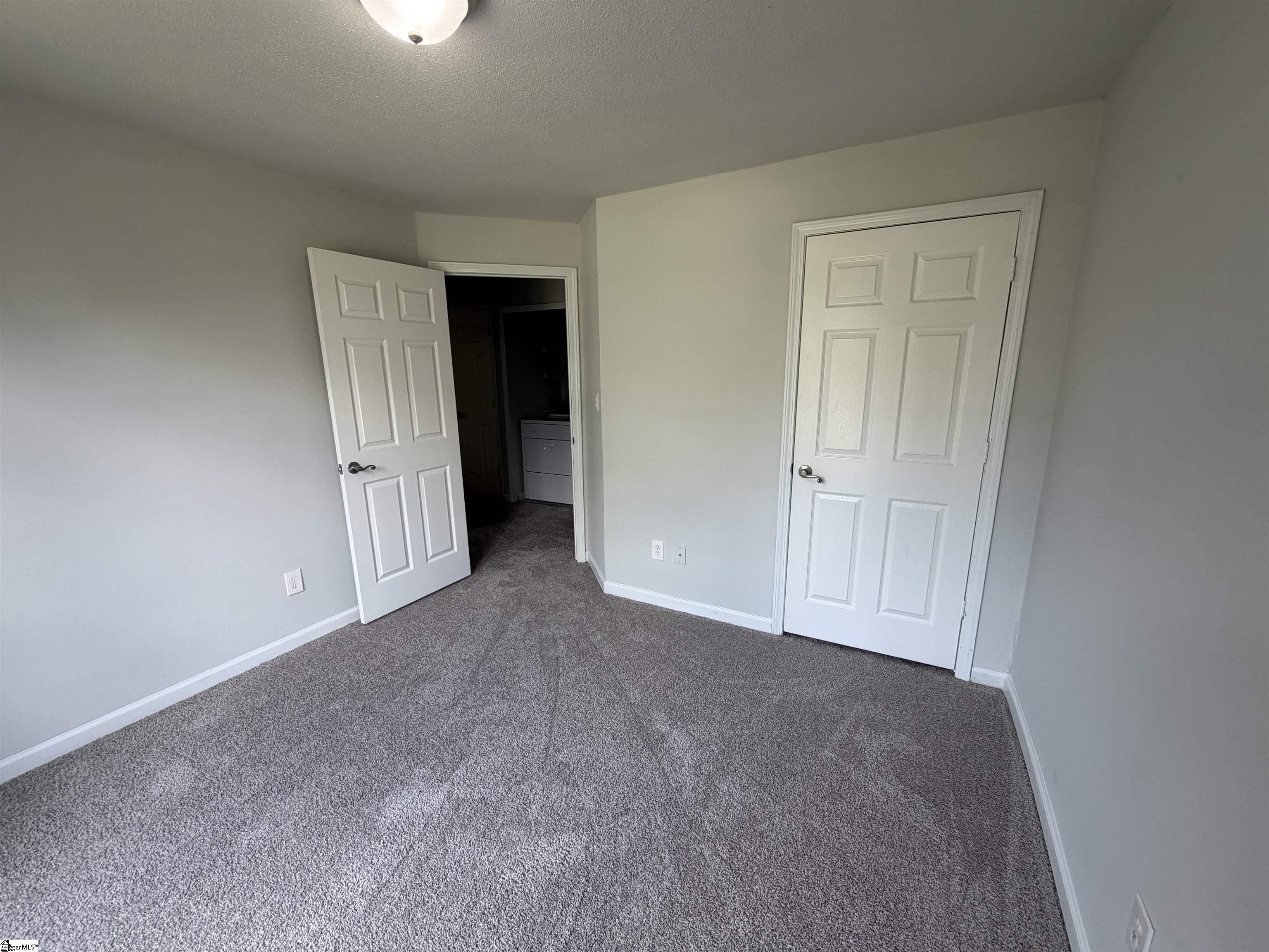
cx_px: 634
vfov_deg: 85.7
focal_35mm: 14
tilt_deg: -12.4
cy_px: 476
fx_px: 513
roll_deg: +1.5
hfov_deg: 102.1
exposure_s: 1/121
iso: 100
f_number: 2.2
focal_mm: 2.22
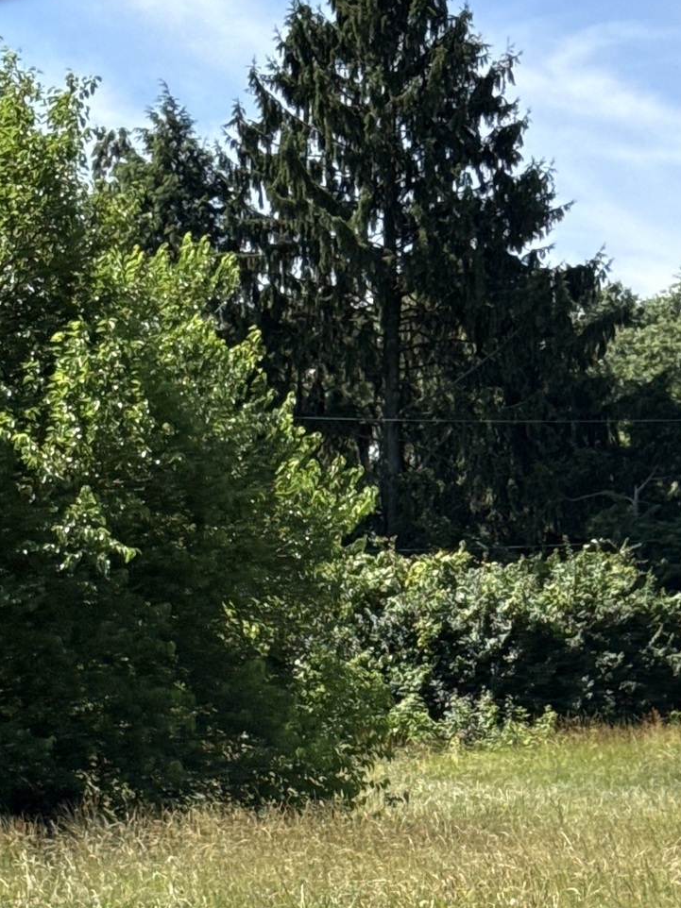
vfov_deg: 17.0
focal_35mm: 115
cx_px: 391
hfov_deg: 12.9
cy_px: 744
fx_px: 3018
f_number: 1.78
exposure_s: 1/2762
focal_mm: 6.76
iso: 64
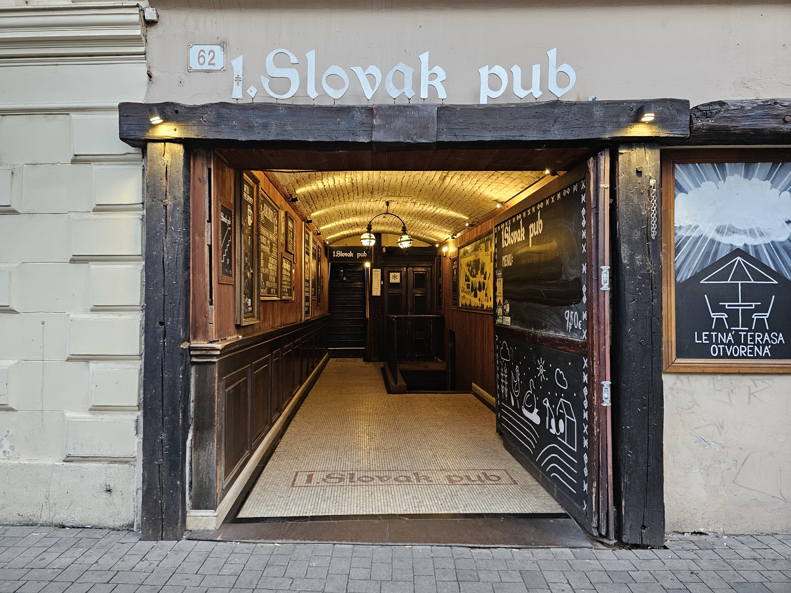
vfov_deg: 58.9
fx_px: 526
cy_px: 296
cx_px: 396
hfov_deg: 73.9
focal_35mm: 23
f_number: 1.7
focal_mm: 6.3
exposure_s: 1/100
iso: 500
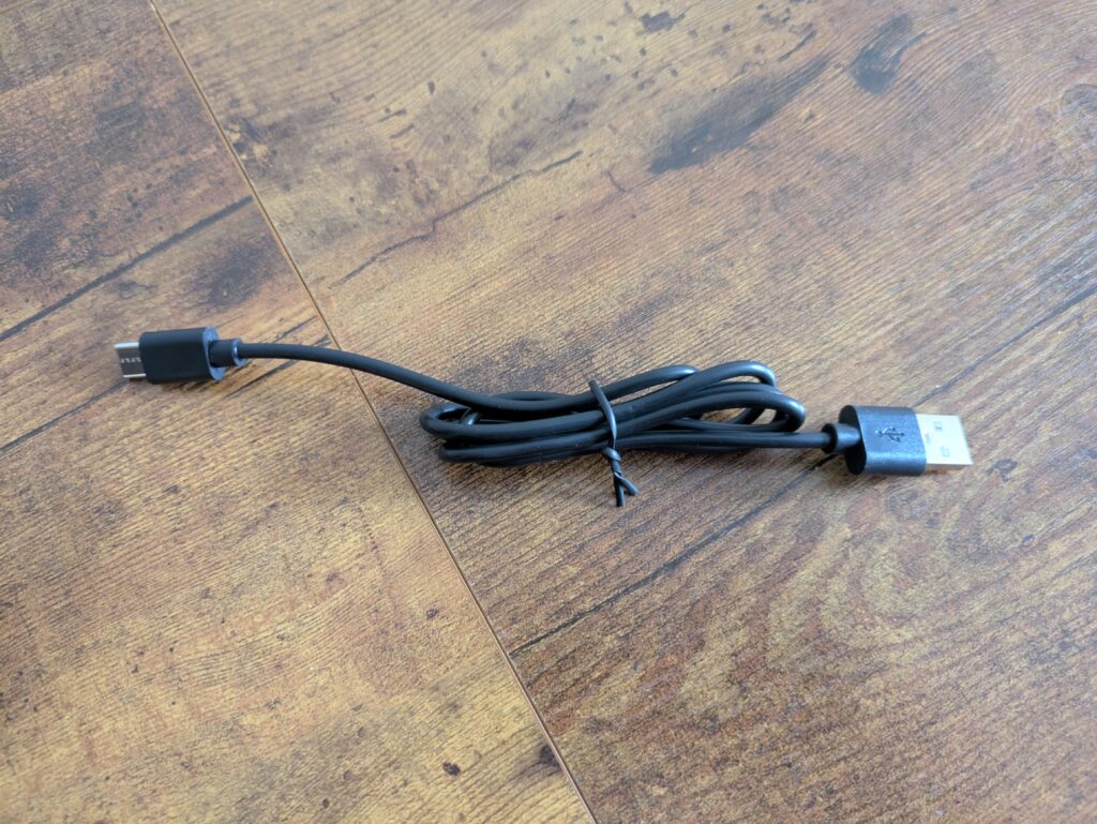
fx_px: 793
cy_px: 412
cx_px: 548
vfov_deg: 54.9
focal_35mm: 25
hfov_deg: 69.4
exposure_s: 1/25
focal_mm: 5.43
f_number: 1.89
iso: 1144
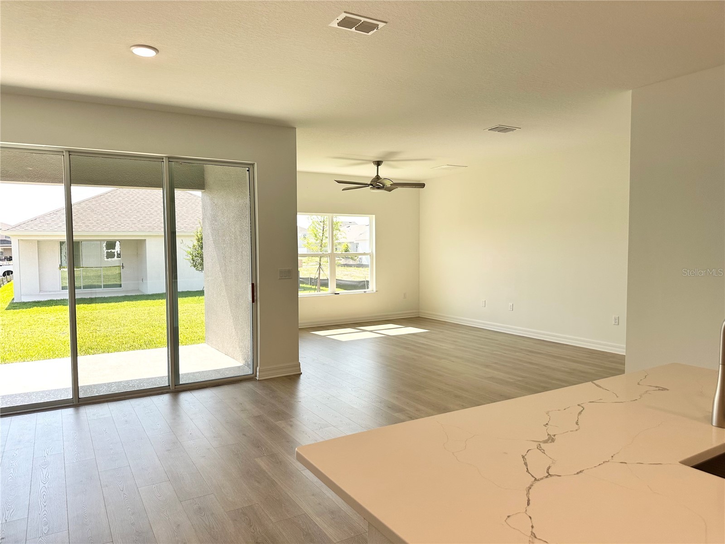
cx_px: 362
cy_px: 272
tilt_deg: -4.3
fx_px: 503
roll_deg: +0.0
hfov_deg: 71.6
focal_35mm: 24
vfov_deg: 56.8
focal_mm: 6.86
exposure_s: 1/690
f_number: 1.78
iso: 80
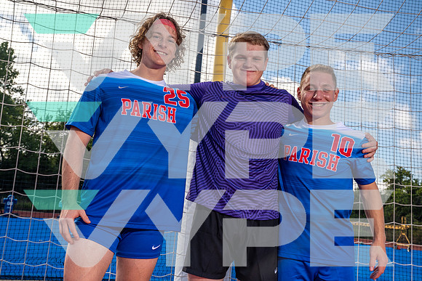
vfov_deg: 35.1
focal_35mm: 38
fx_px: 446
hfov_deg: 50.7
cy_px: 140
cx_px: 211
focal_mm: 38
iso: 125
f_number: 10
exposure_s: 1/250
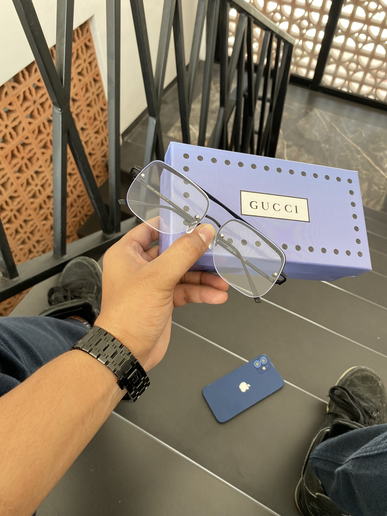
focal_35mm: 26
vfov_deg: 67.3
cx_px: 194
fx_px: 388
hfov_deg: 53.1
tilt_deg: -56.9
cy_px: 258
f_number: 1.8
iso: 125
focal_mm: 4.25
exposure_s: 1/110
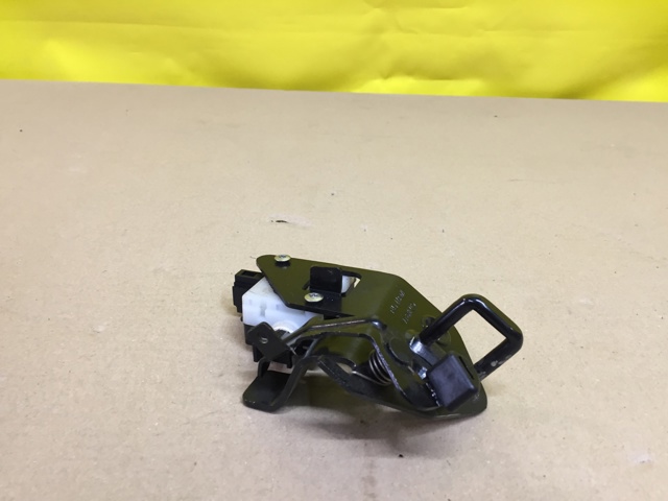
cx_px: 334
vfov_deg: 48.2
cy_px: 250
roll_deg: -1.7
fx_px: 560
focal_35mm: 29
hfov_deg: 61.7
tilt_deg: -27.5
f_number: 2.2
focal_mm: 4.15
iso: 50
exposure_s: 1/33
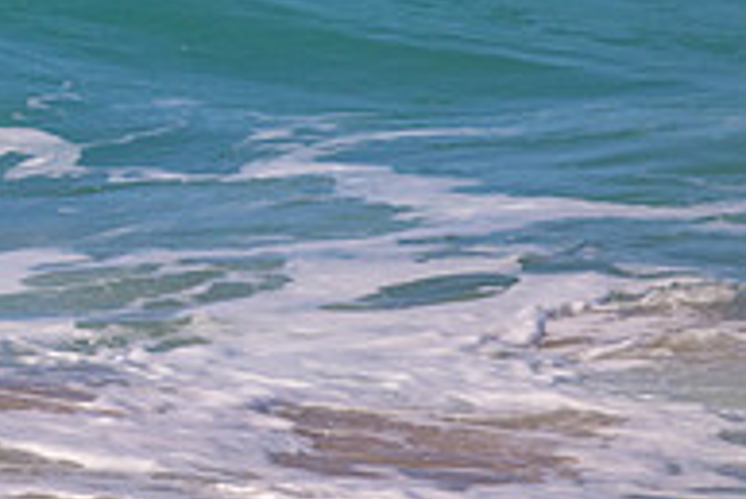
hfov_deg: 0.9
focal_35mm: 2403
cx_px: -367
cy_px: -191
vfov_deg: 0.6
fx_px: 49831
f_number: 11
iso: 1600
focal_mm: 800
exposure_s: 1/2000
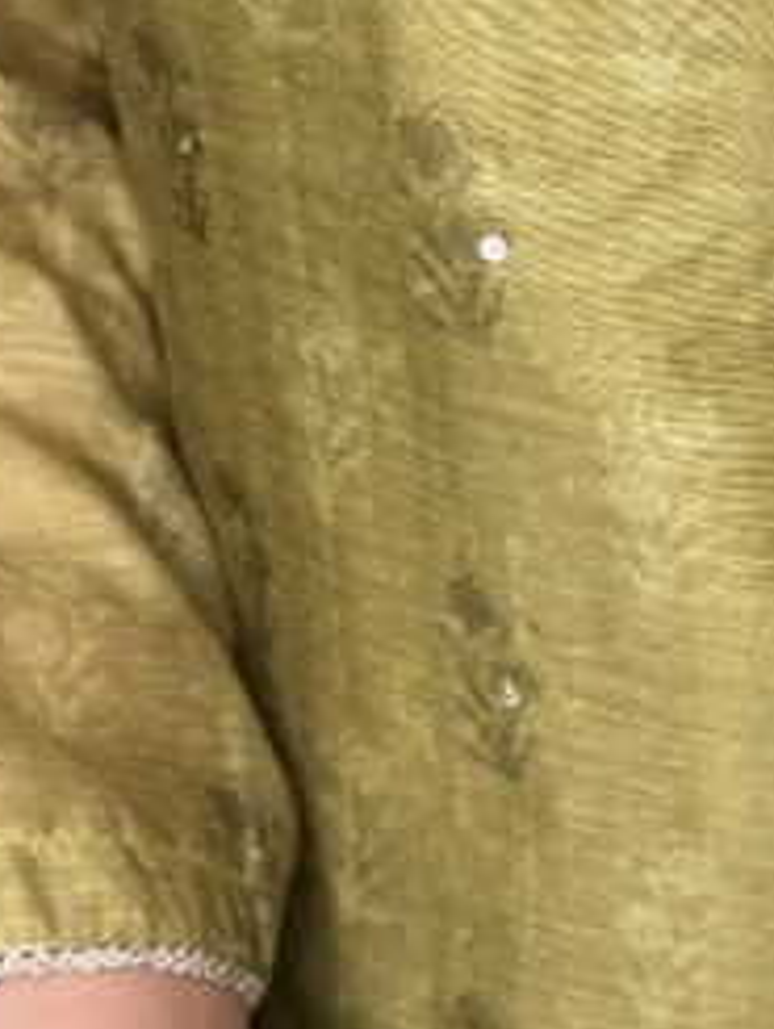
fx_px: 2708
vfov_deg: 21.5
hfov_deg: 15.6
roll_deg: -1.5
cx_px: 933
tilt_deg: -26.1
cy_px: 404
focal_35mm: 91
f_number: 1.78
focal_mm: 6.76
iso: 125
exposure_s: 1/100
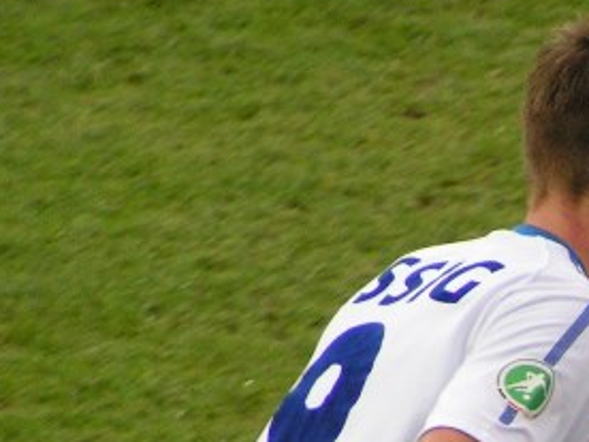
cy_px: 574
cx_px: 638
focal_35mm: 819
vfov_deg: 1.8
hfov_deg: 2.4
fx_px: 13935
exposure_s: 1/320
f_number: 3.5
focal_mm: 43.3
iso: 200
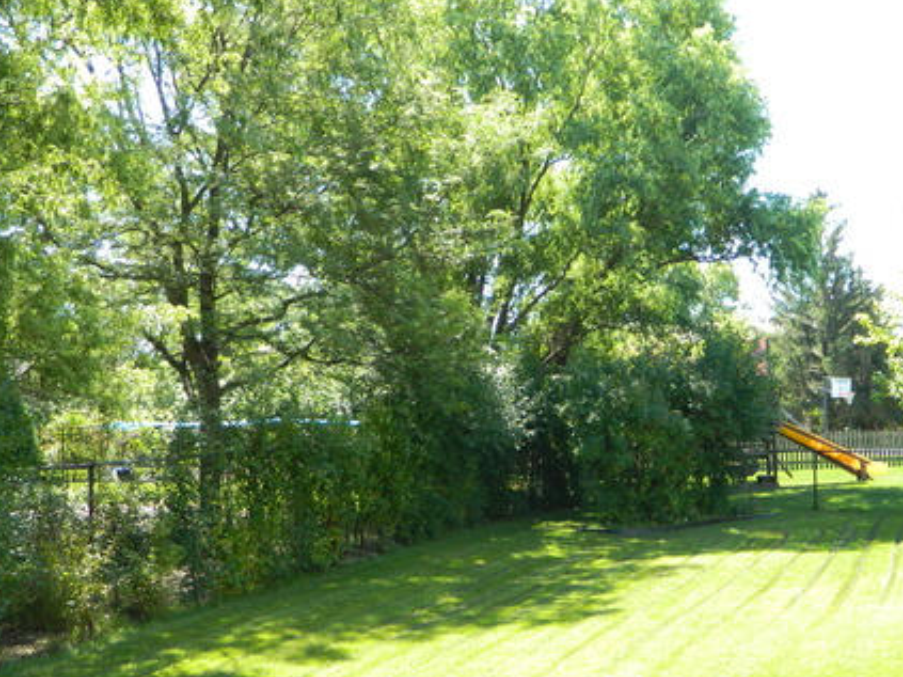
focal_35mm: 53
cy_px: 419
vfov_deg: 27.4
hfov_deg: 35.8
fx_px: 1382
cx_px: 600
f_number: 3.3
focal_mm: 6.2
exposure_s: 1/160
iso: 110
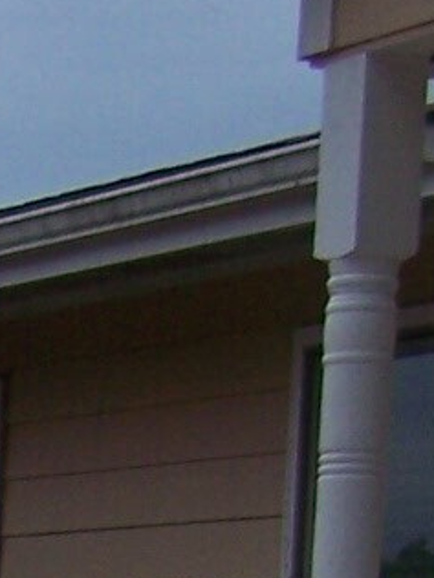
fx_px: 4112
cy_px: 1421
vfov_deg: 7.5
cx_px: -958
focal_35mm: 246
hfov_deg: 5.6
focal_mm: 6.3
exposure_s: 1/1000
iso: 80
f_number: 4
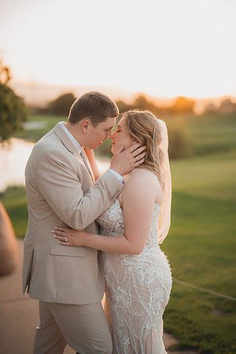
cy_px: 177
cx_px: 118
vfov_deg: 39.6
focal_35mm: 50
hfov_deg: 27.0
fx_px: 492
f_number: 1.2
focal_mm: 50
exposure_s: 1/320
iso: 125
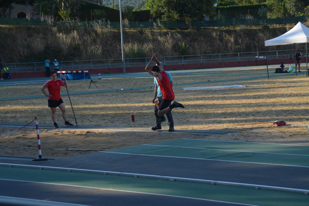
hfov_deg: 19.5
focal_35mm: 105
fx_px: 901
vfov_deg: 13.0
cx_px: 154
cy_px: 103
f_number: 5.6
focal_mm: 70
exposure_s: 1/1000
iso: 400
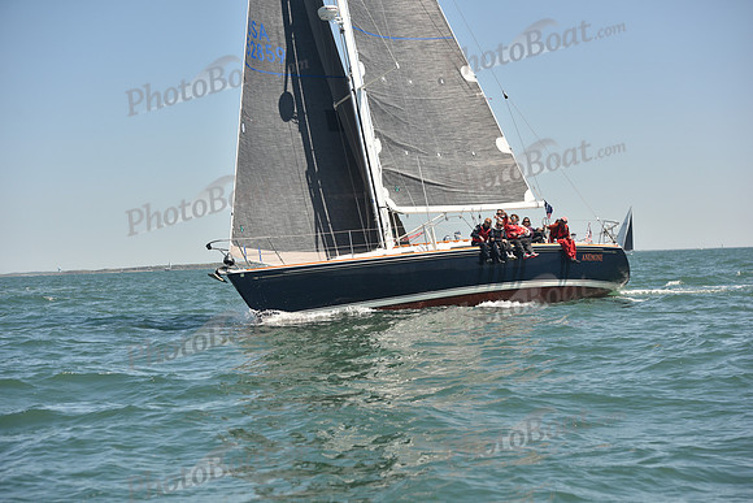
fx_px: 1464
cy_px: 252
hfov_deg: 28.8
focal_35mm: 70
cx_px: 376
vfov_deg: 19.5
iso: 250
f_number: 4.5
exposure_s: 1/800
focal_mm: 70
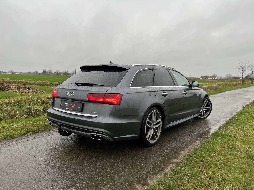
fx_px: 191
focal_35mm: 26
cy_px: 95
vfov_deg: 53.1
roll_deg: -0.9
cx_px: 127
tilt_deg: -4.9
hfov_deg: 67.3
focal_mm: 5.7
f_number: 1.5
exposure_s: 1/204
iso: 40
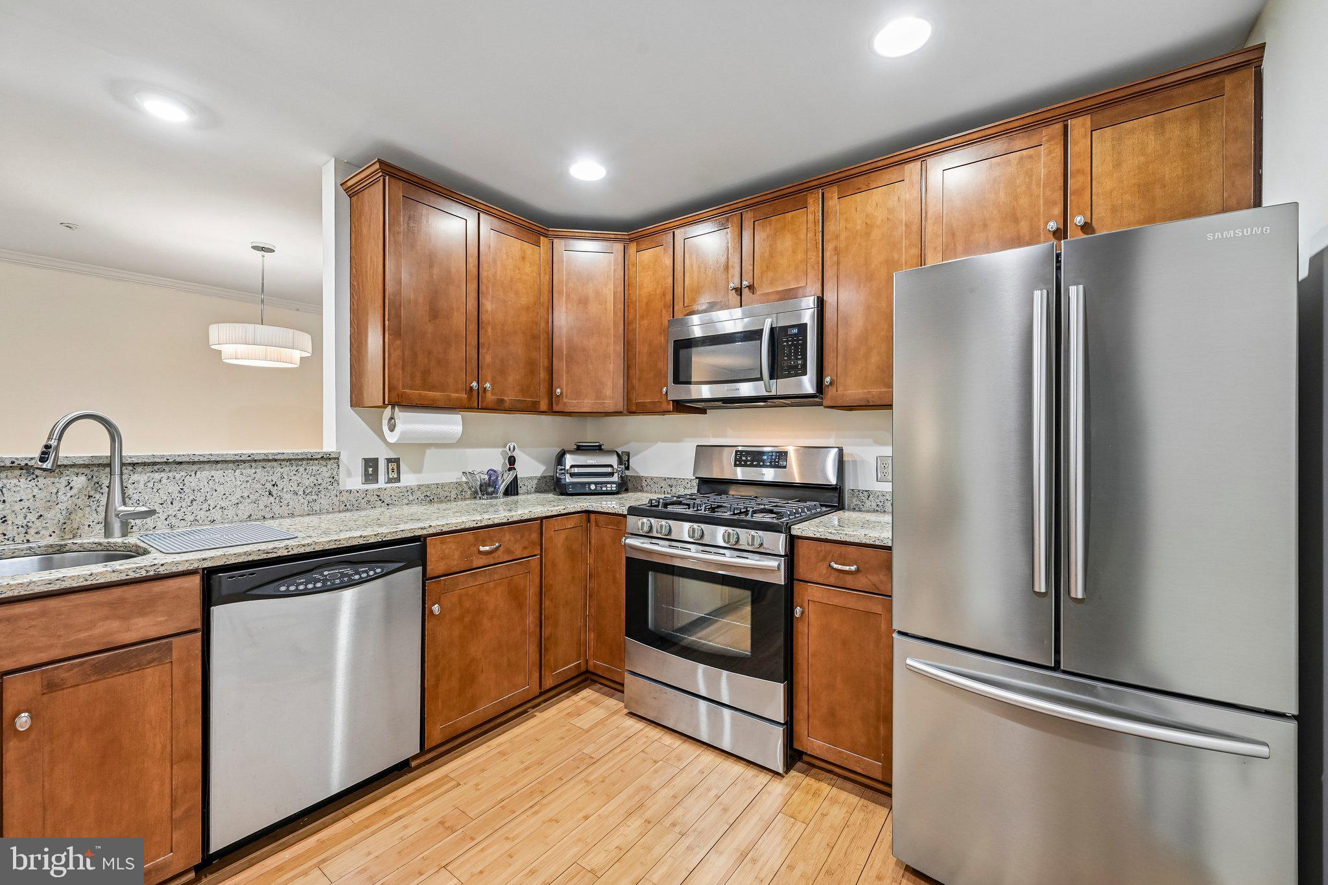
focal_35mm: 14
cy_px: 442
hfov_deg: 104.3
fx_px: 516
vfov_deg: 81.2
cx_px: 664
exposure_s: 1/5
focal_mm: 14
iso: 400
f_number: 8
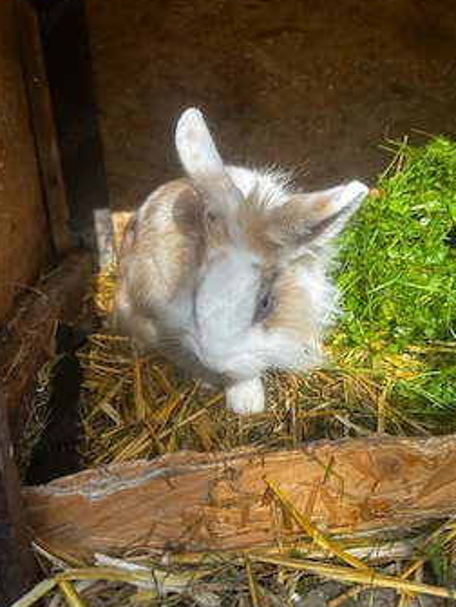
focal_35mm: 31
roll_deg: +3.6
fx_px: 543
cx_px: 262
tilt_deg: -19.7
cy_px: 292
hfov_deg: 45.4
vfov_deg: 58.3
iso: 50
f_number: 1.5
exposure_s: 1/1326
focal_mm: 5.7
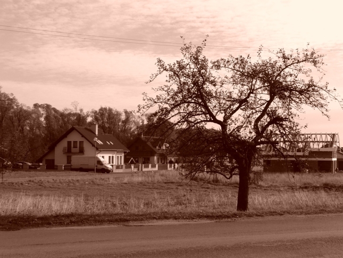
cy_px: 129
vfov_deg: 26.6
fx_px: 545
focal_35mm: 55
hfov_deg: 34.9
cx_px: 172
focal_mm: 9.3
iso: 100
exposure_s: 1/800
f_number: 4.3
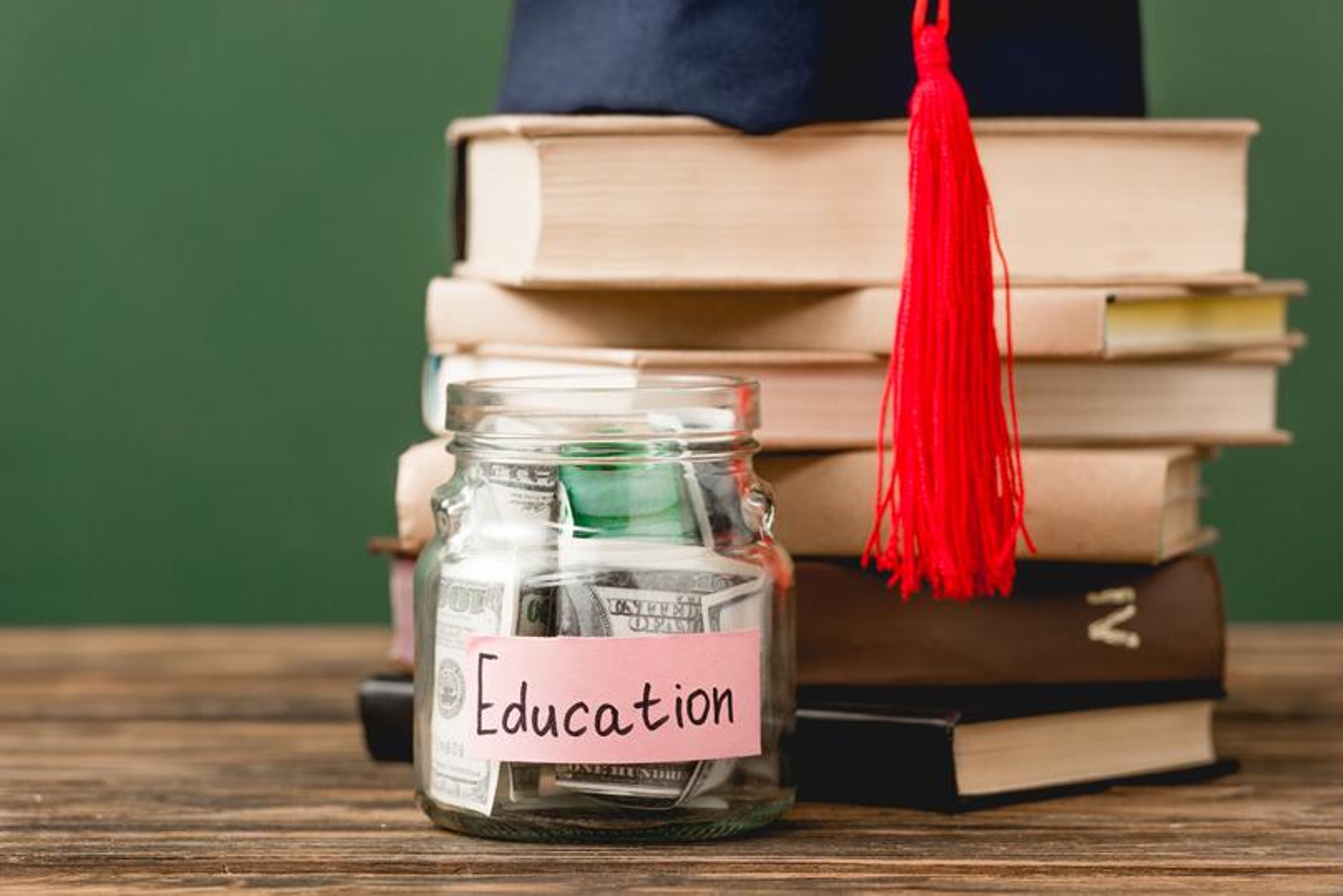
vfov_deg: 6.9
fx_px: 7462
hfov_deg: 10.3
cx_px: 672
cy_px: 448
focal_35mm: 200
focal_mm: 200
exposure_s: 1/200
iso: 100
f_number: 7.1
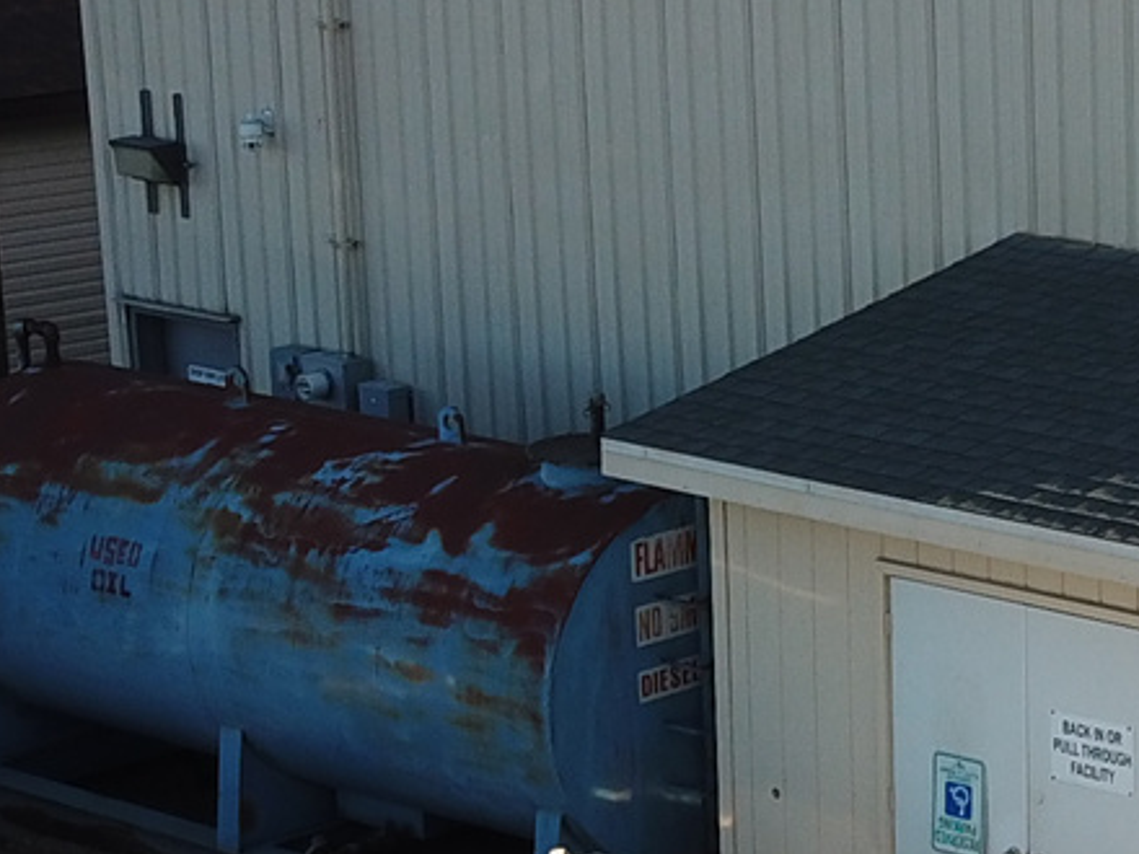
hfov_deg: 15.6
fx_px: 3981
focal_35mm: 121
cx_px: 1424
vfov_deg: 12.2
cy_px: 613
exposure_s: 1/587
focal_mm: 4.73
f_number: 2.2
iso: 100
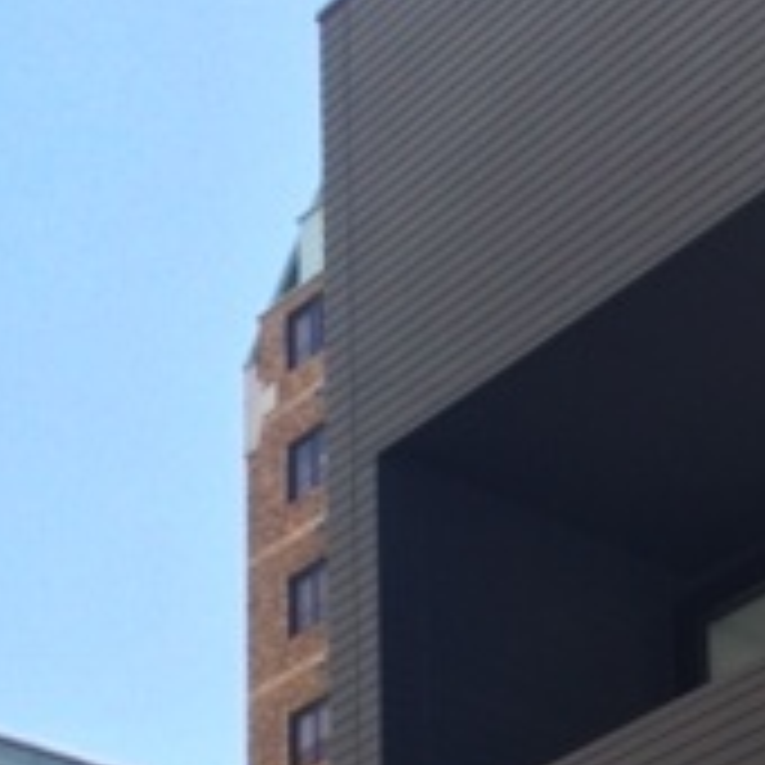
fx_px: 2500
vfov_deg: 15.8
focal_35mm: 100
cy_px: 1192
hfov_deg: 16.2
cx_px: 1062
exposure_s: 1/641
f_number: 2.2
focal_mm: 4.12
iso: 32
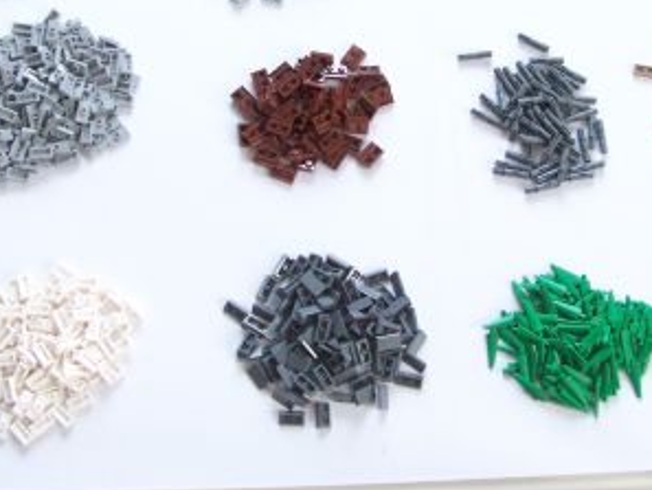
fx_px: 1206
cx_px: 386
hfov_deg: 30.2
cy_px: 142
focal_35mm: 64
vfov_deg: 22.8
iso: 400
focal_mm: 6.3
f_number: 3.6
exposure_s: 1/45
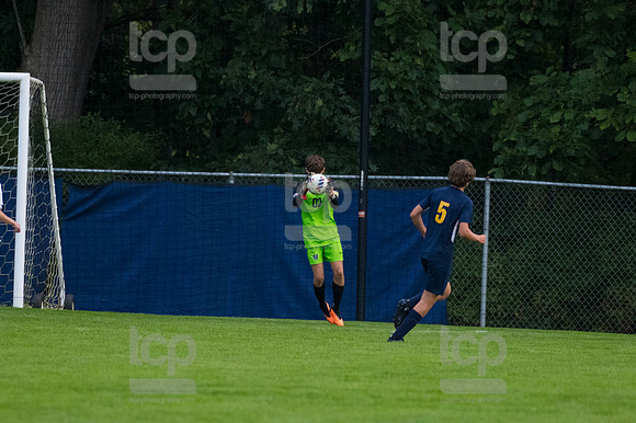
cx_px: 318
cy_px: 212
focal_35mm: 600
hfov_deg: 3.4
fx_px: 10594
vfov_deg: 2.3
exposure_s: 1/2000
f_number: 5.6
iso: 3200
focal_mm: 400
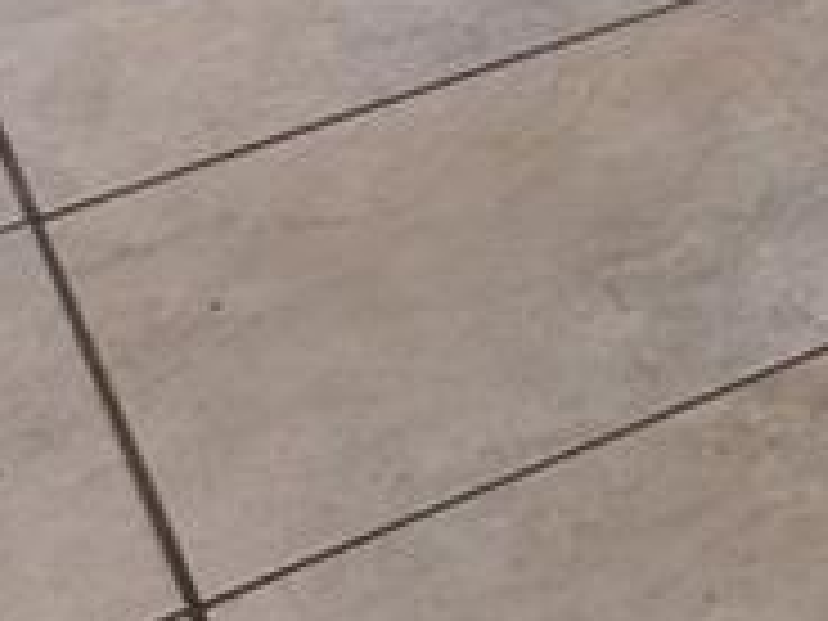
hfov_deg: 10.8
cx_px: 2358
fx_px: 3205
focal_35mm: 134
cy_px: -1575
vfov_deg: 8.2
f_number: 8
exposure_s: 1/6
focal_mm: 16
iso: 200
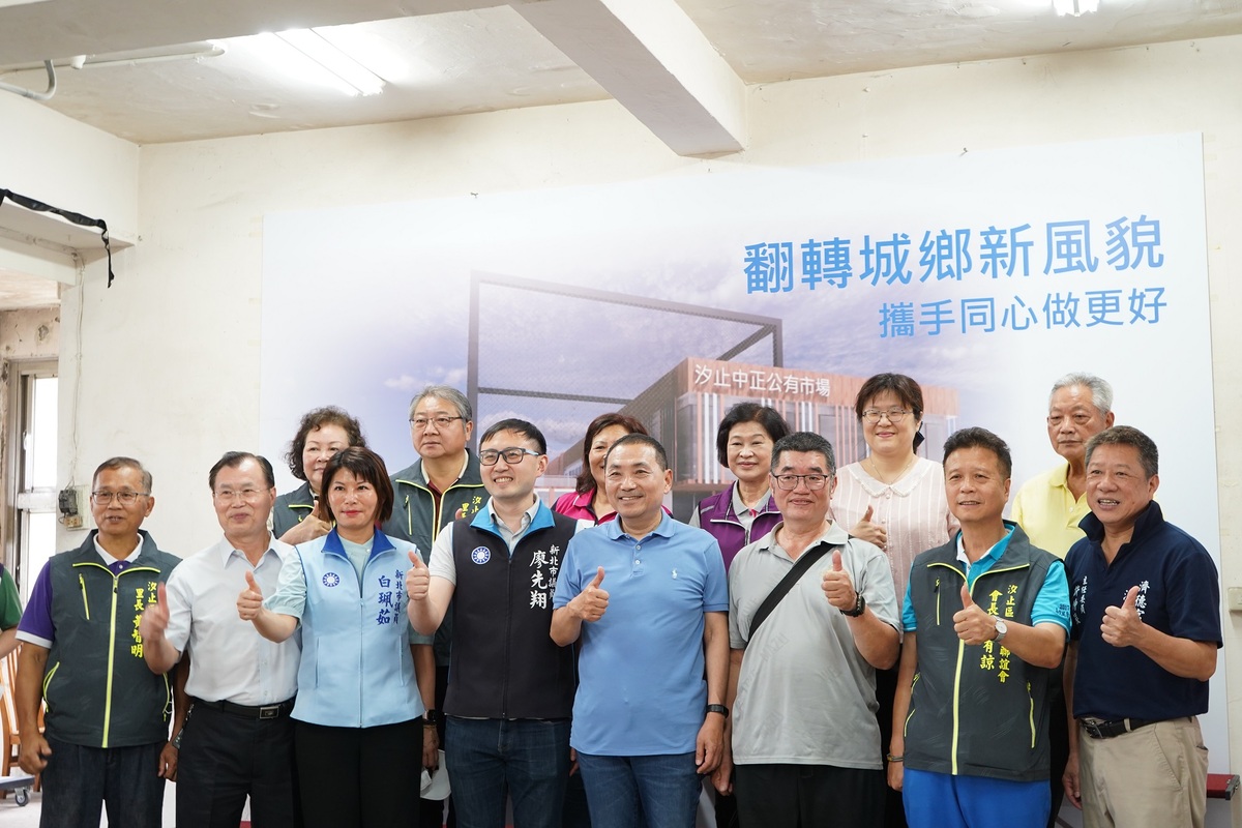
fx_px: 1552
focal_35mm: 45
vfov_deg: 29.9
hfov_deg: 43.6
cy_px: 414
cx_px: 621
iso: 1250
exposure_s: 1/50
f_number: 4.5
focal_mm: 45
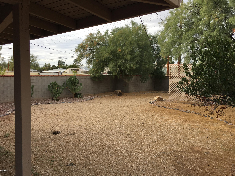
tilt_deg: -2.2
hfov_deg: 61.7
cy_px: 88
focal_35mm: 29
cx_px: 118
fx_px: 197
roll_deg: -1.4
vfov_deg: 48.2
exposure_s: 1/326
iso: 25
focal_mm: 4.15
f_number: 2.2
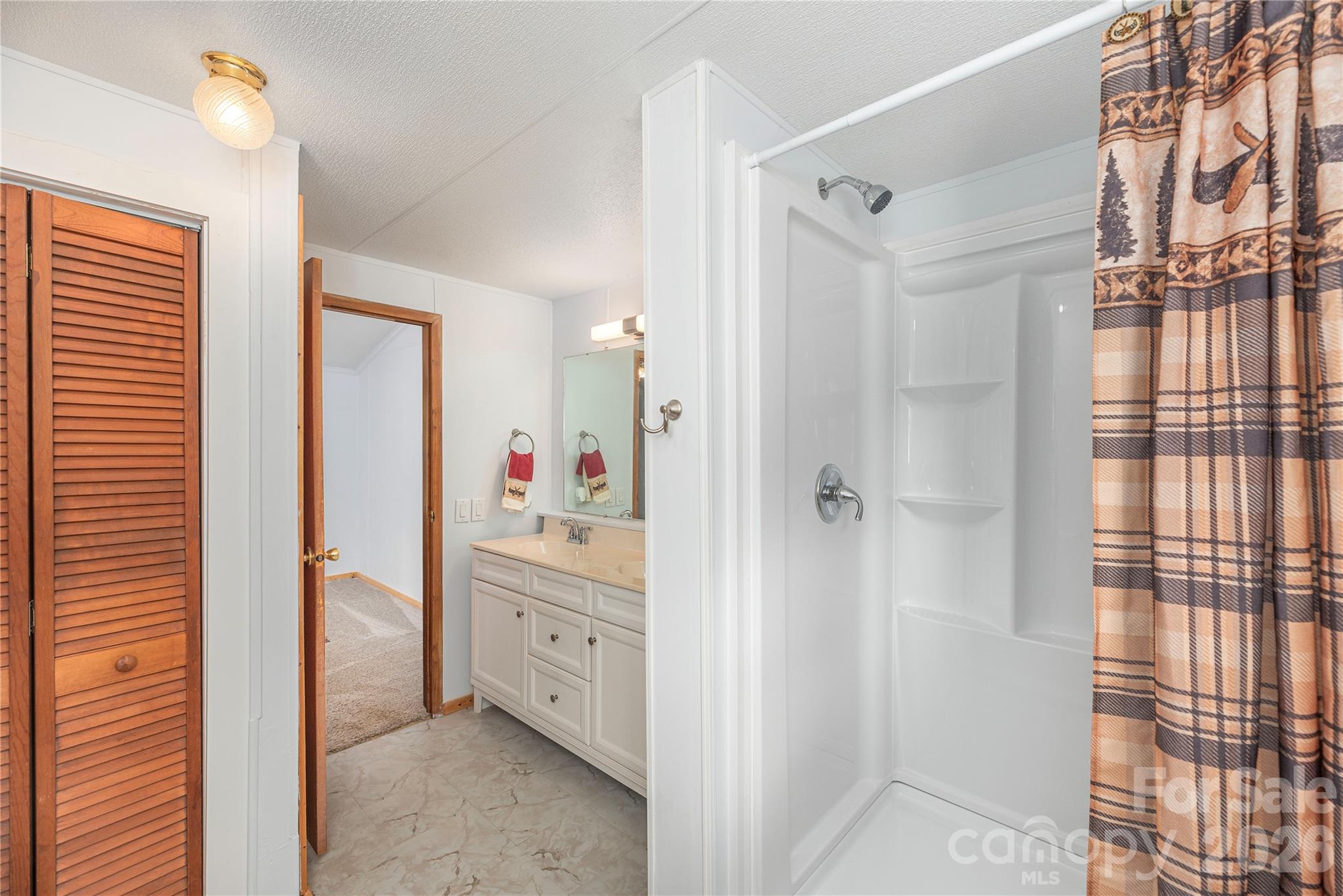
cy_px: 448
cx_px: 672
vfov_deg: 81.3
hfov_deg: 104.2
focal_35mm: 14
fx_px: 522
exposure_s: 1/200
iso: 320
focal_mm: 14
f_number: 8
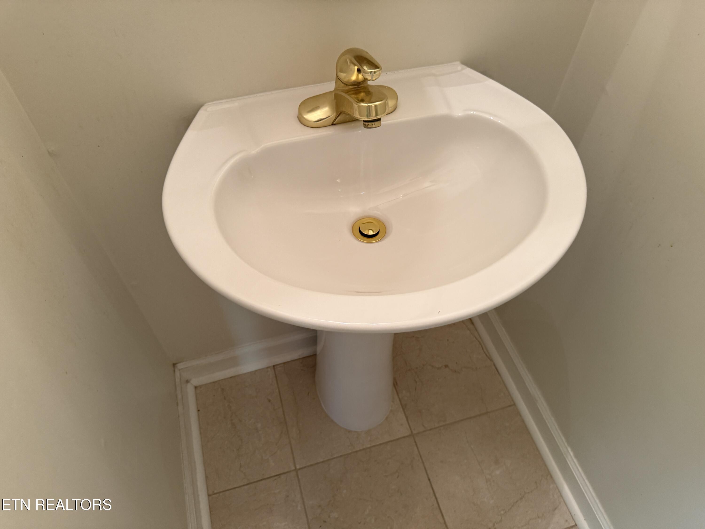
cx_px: 352
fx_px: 489
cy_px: 264
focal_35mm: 24
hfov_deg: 71.6
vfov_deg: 56.8
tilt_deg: -53.6
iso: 250
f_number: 1.78
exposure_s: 1/60
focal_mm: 6.76
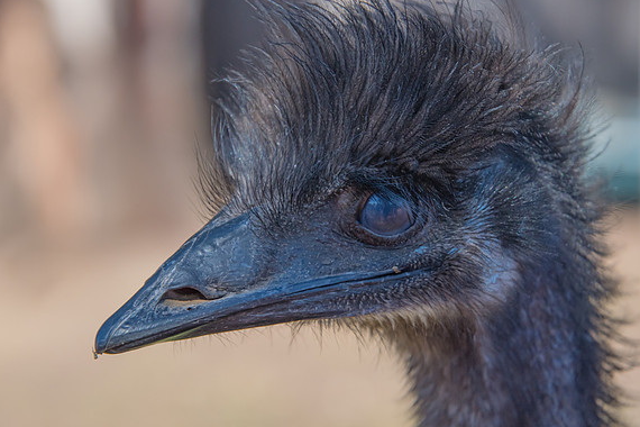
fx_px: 3662
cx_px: 321
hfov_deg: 10.0
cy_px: 213
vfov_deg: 6.7
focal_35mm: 206
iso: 320
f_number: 6.3
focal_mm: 135
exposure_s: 1/1000
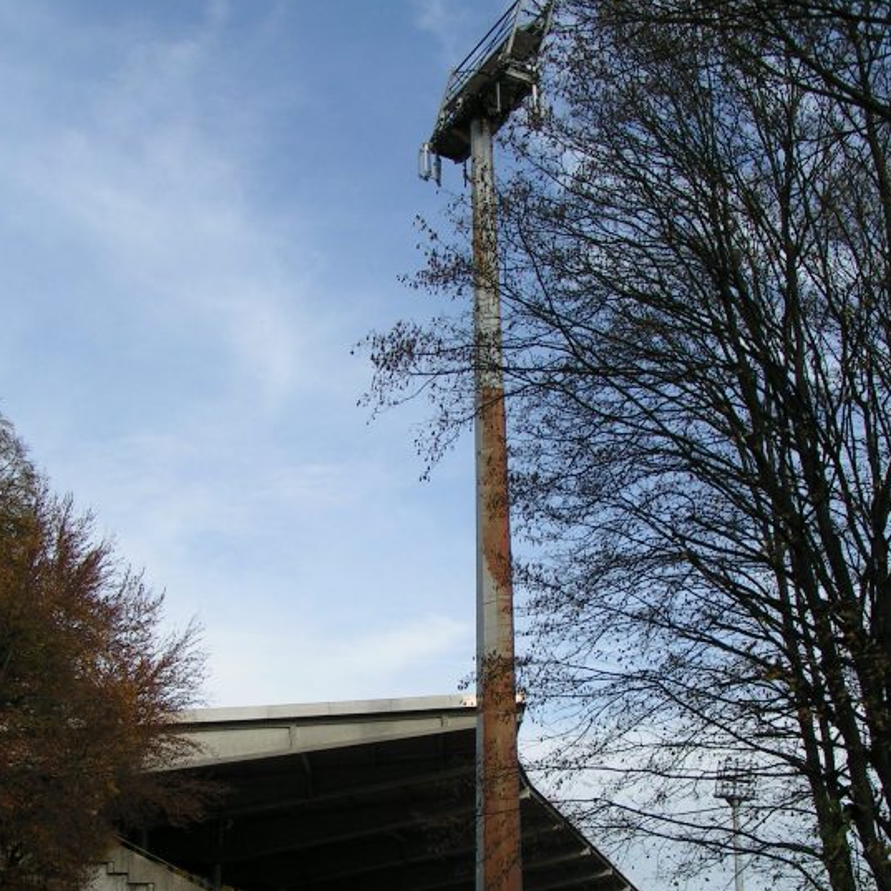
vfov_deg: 33.7
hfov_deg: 34.0
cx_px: 453
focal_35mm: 50
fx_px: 1456
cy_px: 594
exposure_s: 1/400
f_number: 5.6
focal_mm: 5.8
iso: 50
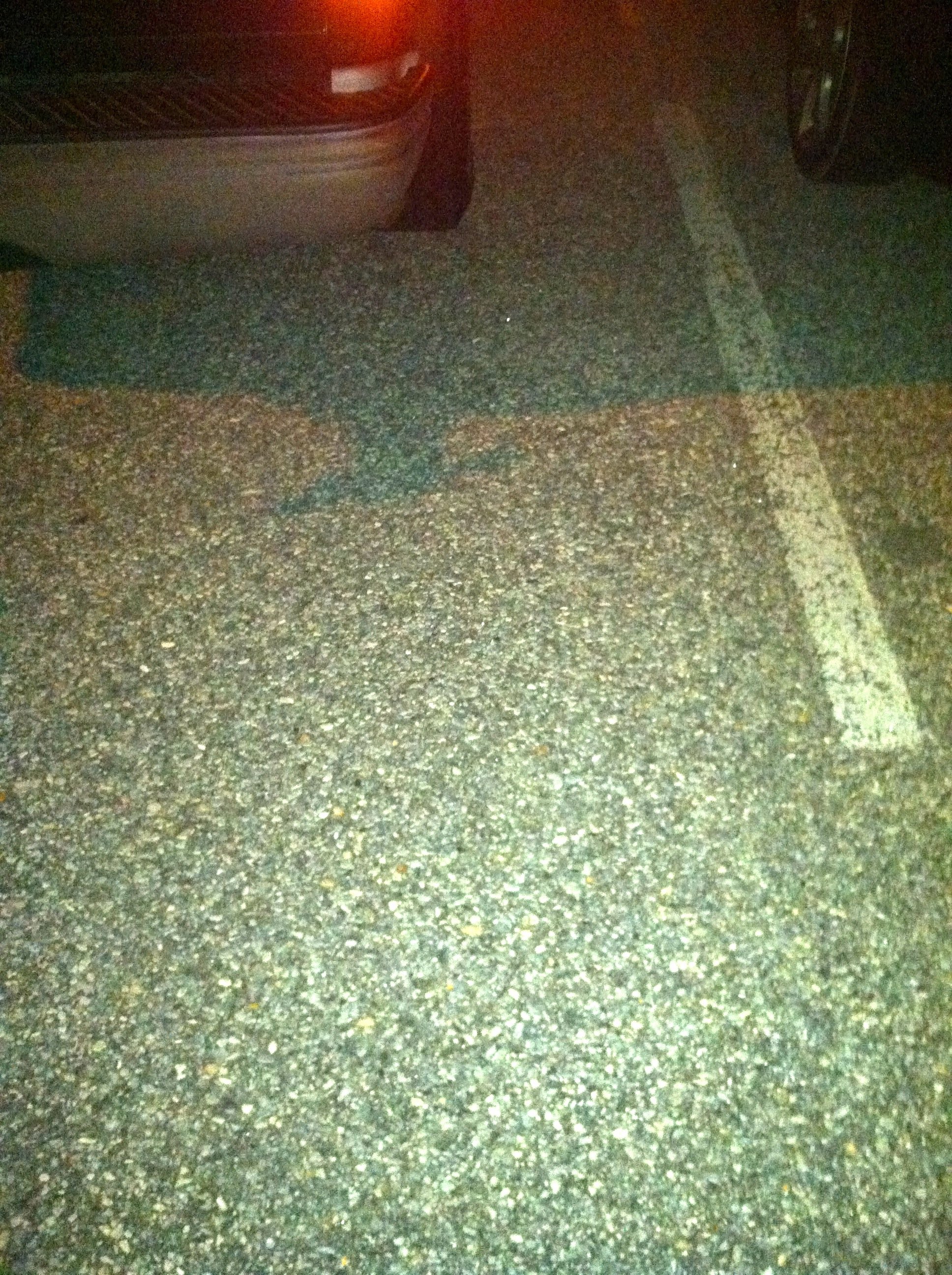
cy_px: 638
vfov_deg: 52.7
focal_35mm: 35
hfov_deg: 40.6
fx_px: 1287
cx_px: 476
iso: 1000
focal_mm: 3.85
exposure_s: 1/15
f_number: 2.8
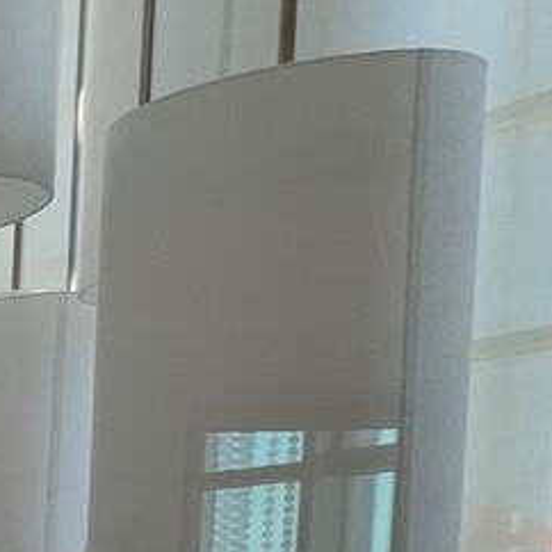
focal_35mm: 76
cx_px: -999
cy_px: 741
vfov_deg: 20.5
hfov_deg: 12.4
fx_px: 1371
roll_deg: +1.9
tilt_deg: -5.2
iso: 50
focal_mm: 1.57
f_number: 1.8
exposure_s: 1/120
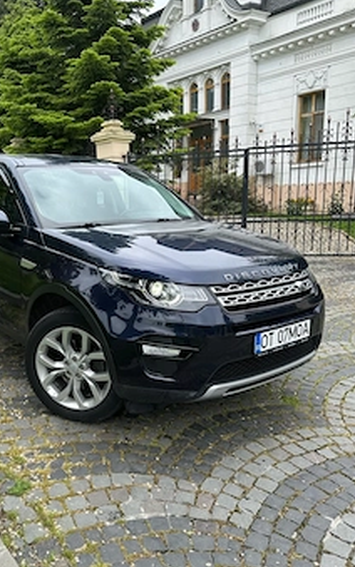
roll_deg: +2.5
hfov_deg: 41.1
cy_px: 309
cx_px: 107
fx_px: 464
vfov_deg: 62.8
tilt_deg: -13.1
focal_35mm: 30
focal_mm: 6.86
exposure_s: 1/1289
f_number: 1.78
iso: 80
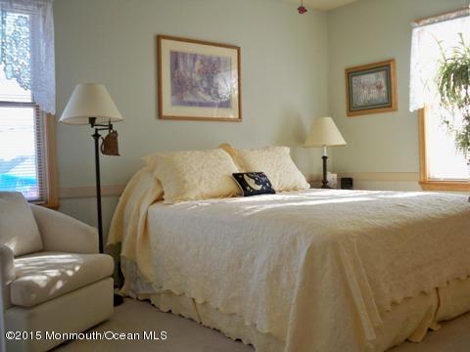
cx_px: 235
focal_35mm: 35
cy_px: 176
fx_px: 475
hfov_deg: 52.6
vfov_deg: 40.7
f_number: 3.1
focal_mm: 6.3
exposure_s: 1/60
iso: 200
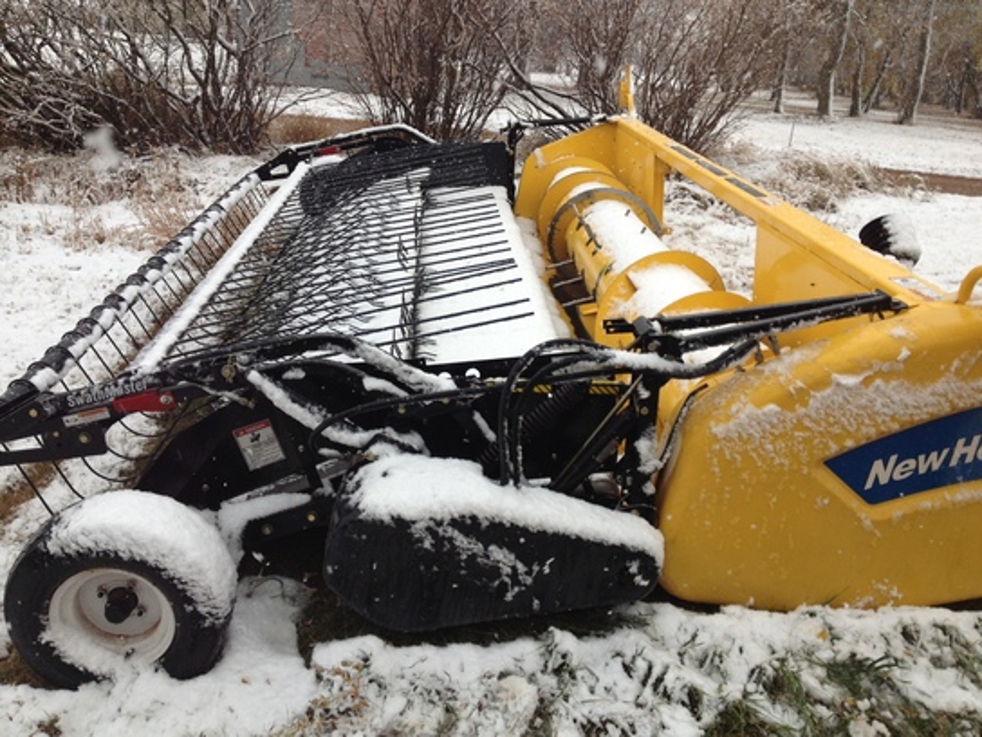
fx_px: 993
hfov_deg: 52.6
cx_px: 491
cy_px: 368
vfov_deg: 40.7
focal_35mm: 35
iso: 50
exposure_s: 1/207
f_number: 2.4
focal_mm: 4.28
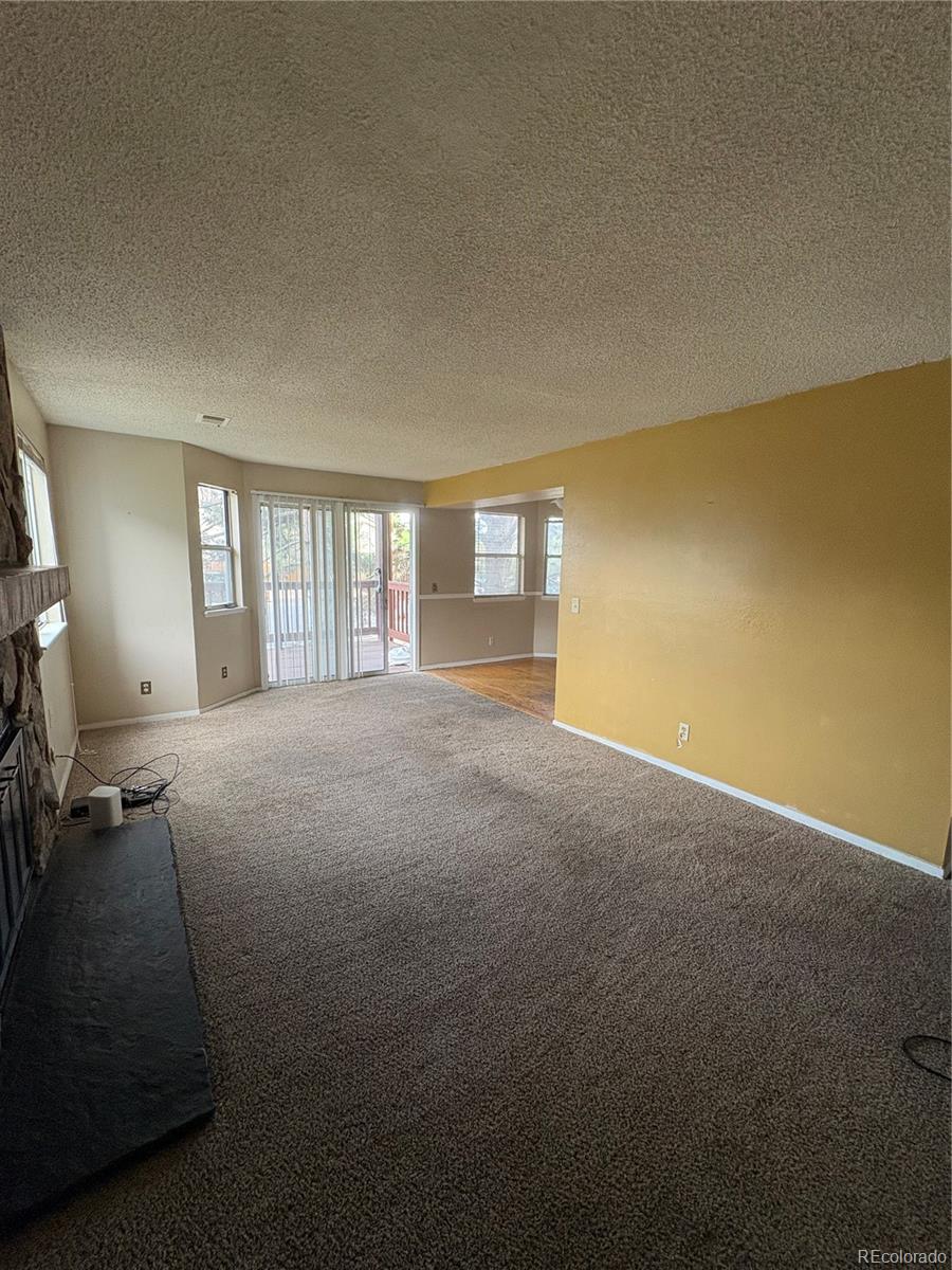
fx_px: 513
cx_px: 476
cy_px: 635
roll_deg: -1.3
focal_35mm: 14
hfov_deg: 85.7
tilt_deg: -8.0
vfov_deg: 102.1
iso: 200
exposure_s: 1/99
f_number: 2.2
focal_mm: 2.22
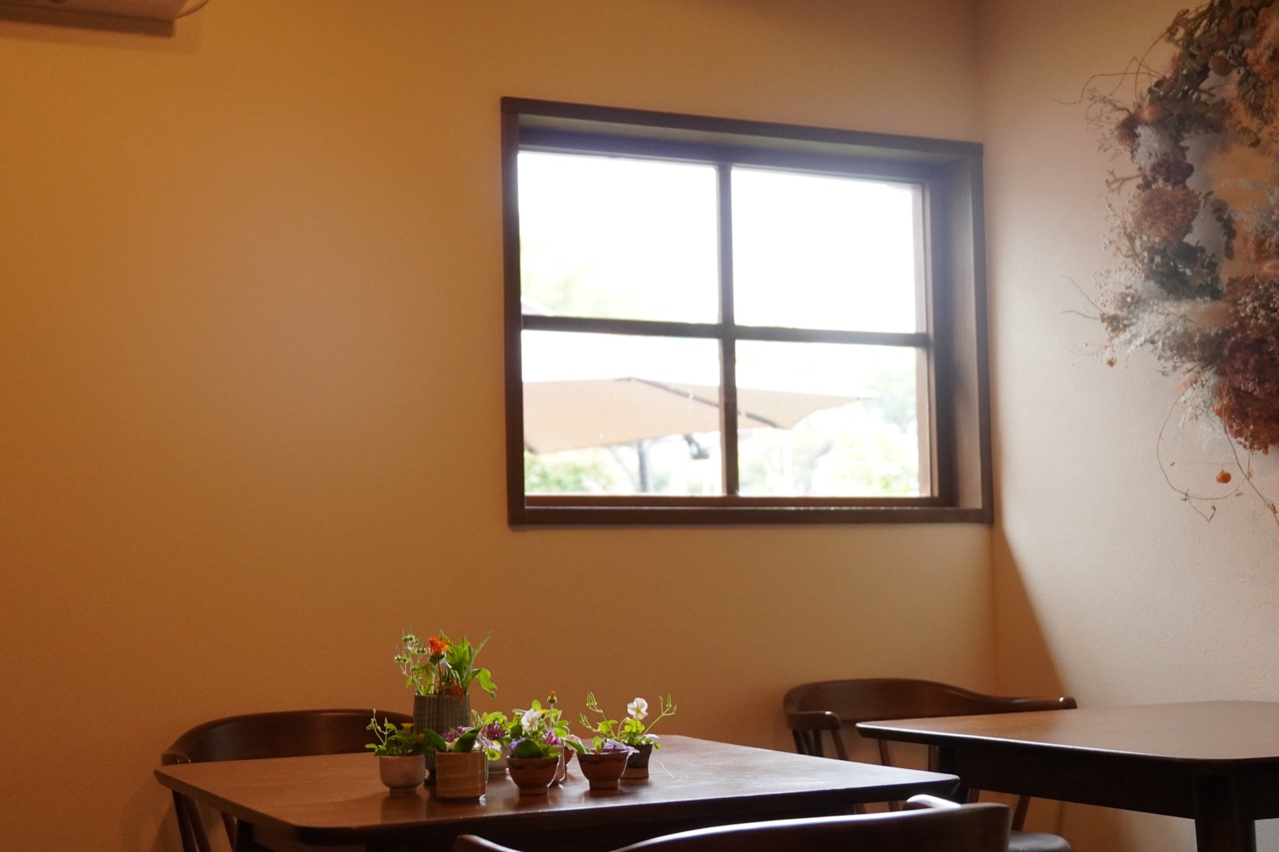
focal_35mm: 53
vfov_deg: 25.5
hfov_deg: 37.5
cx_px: 558
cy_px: 457
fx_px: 1882
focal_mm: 28
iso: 1600
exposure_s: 1/640
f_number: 2.8
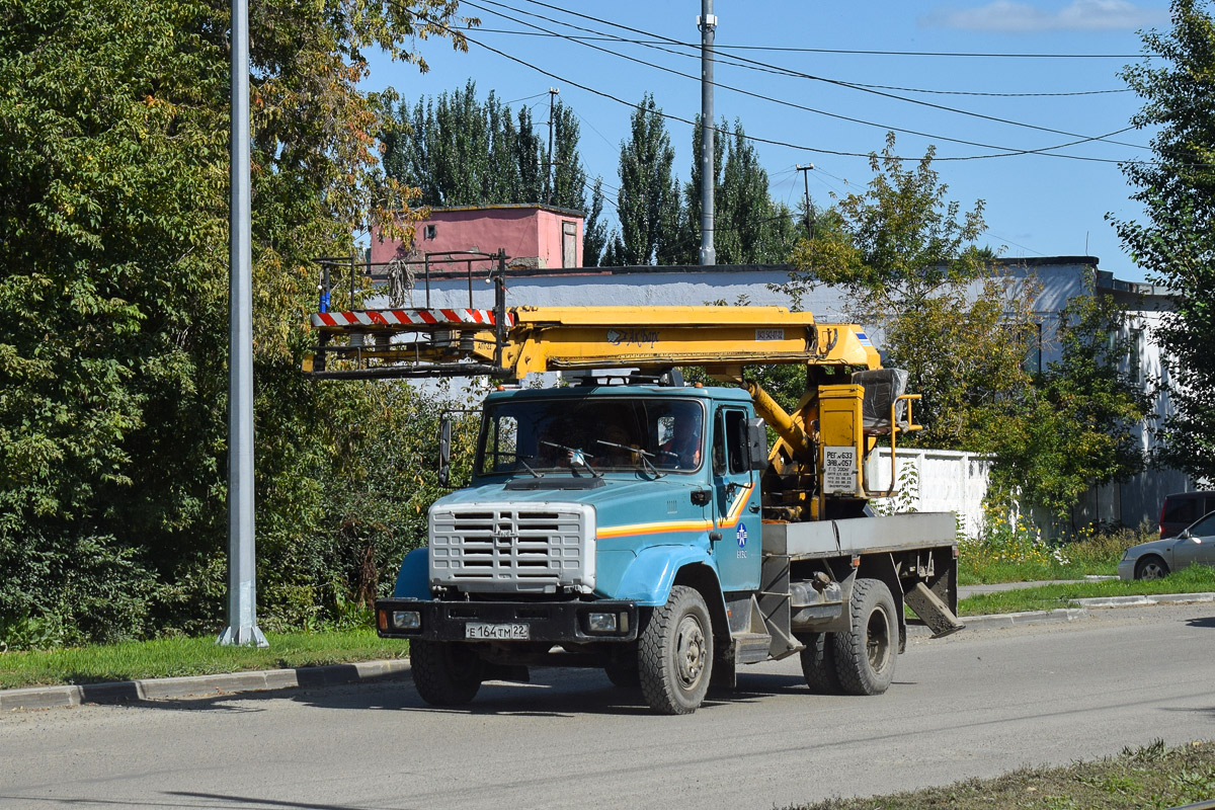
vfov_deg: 16.6
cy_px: 405
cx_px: 608
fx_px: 2784
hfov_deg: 24.6
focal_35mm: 82
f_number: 6.3
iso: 200
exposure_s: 1/1250
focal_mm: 55
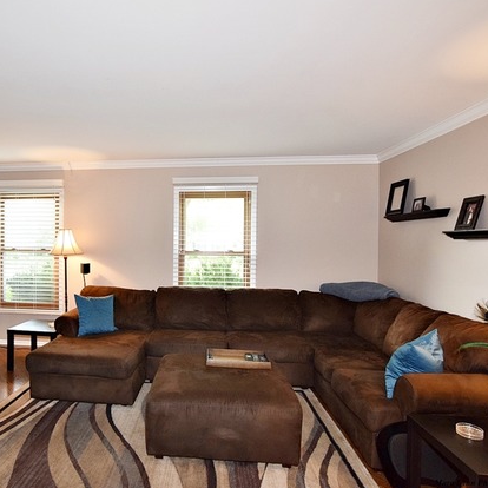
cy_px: 247
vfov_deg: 70.5
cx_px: 164
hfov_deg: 68.6
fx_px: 345
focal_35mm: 22
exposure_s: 1/80
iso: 800
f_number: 4.5
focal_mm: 11
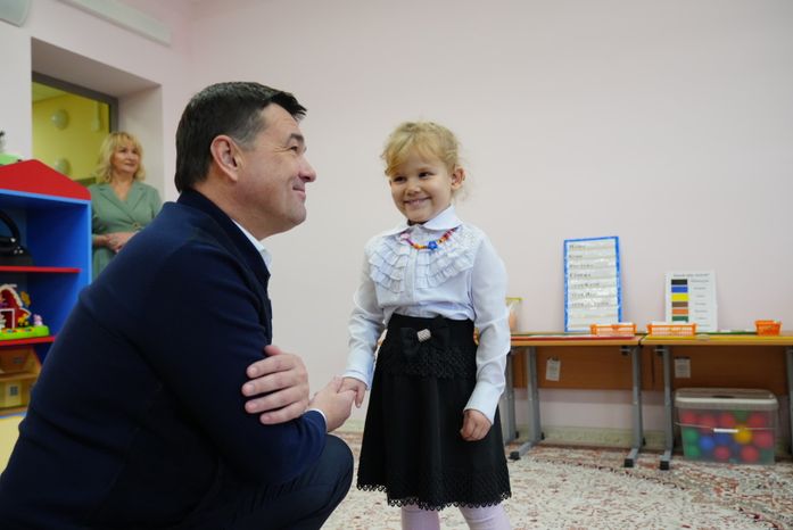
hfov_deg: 60.2
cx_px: 396
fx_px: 683
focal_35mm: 31
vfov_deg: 42.4
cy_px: 265
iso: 3200
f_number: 4
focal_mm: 31
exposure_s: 1/500
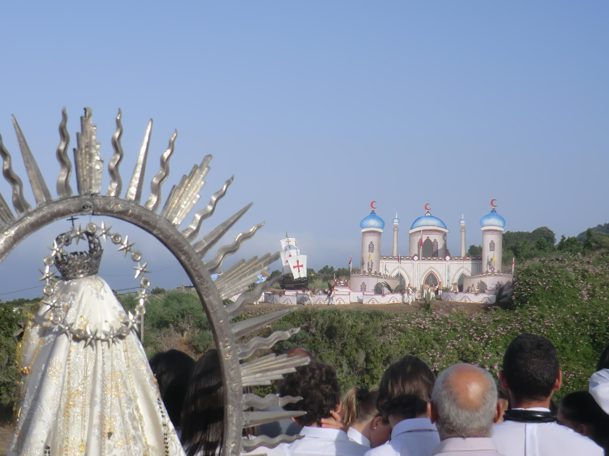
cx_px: 300
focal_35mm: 68
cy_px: 226
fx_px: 1196
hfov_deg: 28.6
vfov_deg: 21.6
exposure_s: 1/800
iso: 64
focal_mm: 11.6
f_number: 4.4
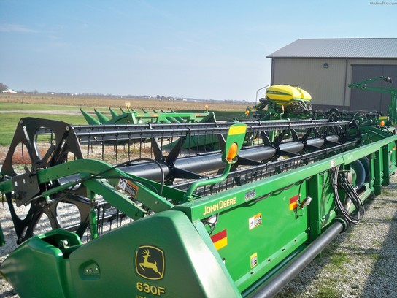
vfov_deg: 40.7
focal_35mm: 35
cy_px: 149
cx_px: 198
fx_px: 401
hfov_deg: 52.6
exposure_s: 1/640
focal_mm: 6.3
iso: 80
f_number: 3.1
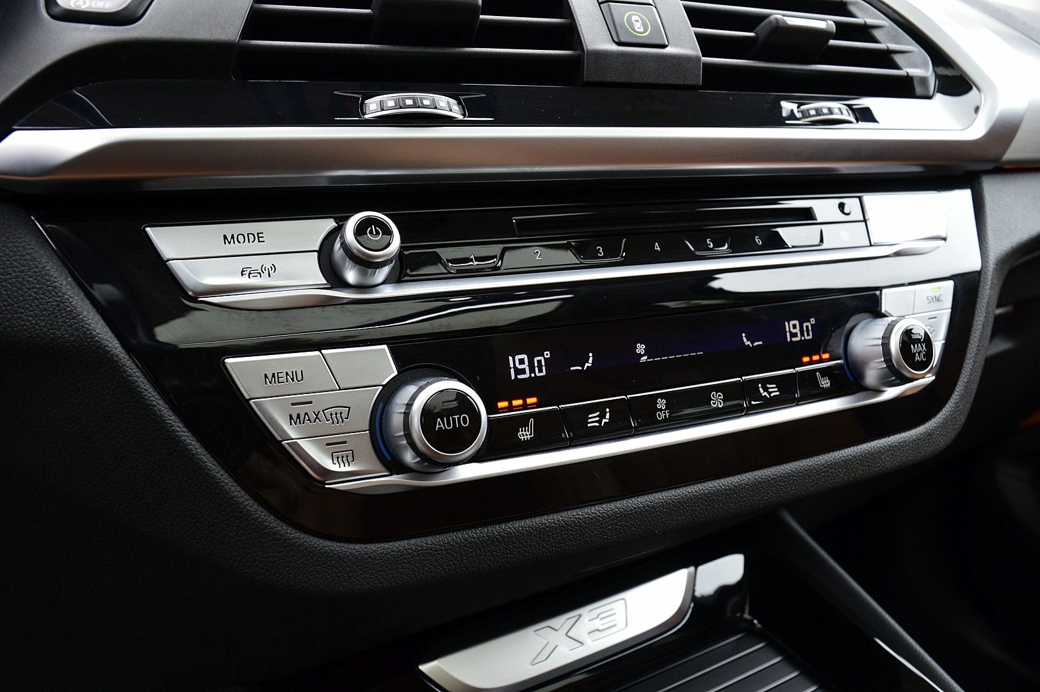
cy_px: 346
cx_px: 520
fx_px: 866
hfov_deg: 62.0
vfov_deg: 43.5
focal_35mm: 30
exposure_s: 1/60
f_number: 8
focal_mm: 20
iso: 640
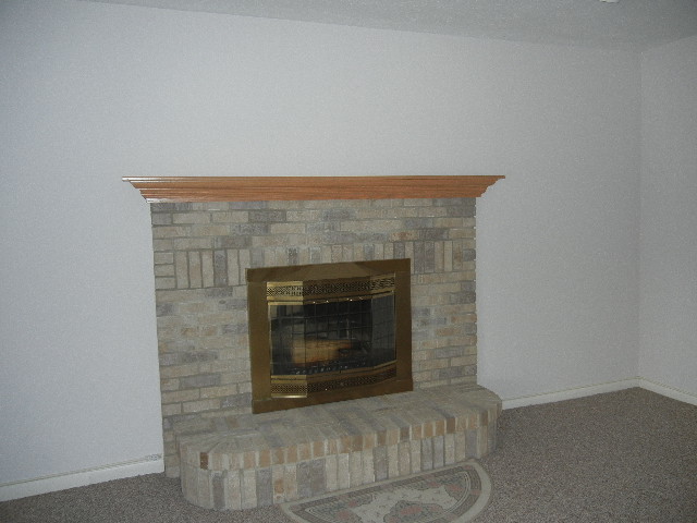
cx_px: 348
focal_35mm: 30
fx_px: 604
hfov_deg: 60.0
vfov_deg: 46.8
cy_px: 262
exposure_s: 1/30
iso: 200
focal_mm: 5.4
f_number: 3.5
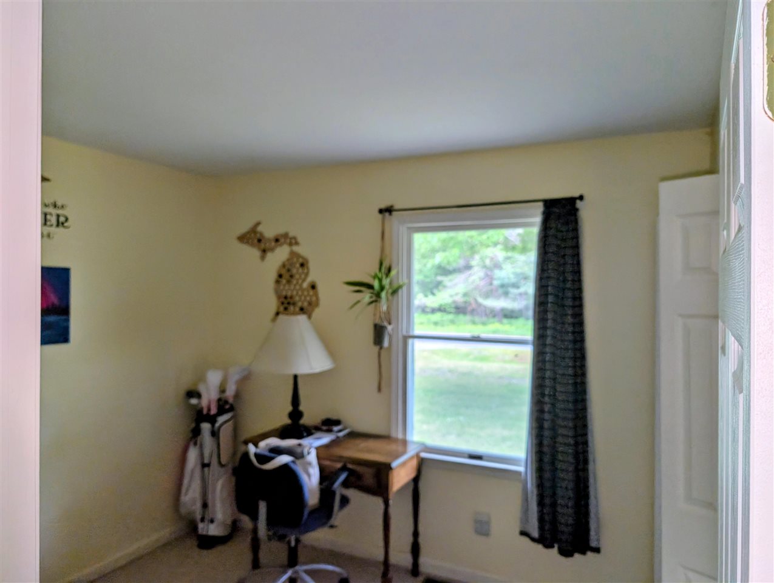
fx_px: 537
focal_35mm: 24
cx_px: 387
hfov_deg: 71.5
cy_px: 292
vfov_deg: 56.9
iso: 43
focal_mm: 6.9
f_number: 1.68
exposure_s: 1/245
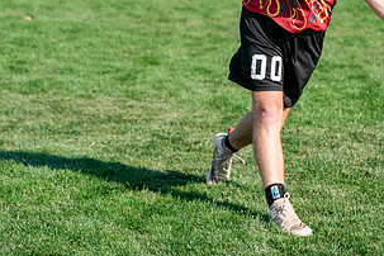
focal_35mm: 153
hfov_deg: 13.4
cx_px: 305
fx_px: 1632
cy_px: 20
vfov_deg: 8.9
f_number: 2.8
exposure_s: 1/16000
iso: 1000
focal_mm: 80
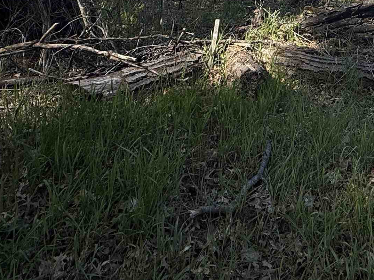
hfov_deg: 44.2
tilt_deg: -9.7
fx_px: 432
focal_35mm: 40
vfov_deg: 30.3
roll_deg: -0.5
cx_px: 308
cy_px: -60
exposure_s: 1/1050
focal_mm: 2.22
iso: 50
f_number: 2.2
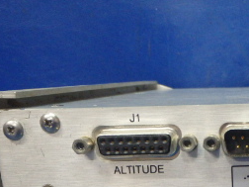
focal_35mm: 71
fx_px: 511
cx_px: 262
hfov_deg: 25.7
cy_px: 223
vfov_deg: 19.5
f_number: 3.9
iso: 500
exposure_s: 1/30
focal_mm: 5
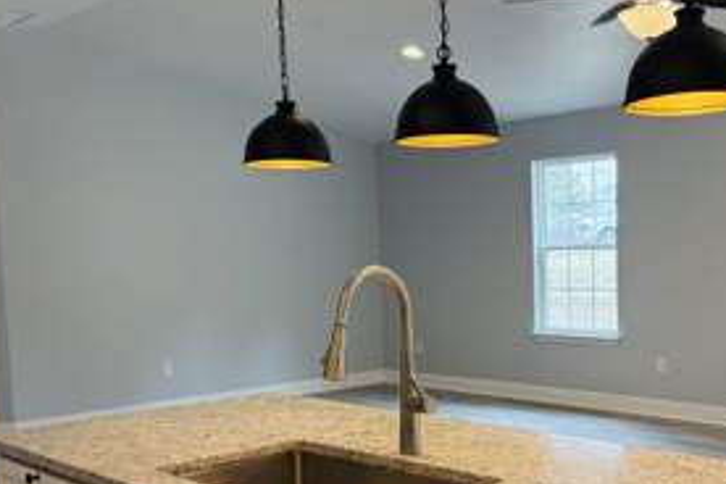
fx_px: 948
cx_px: 471
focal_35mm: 47
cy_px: 318
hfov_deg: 41.5
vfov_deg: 28.5
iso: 125
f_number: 1.6
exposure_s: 1/141
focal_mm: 5.96
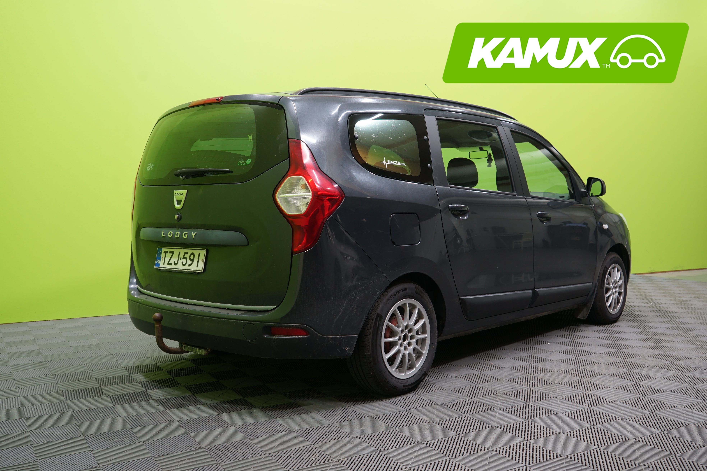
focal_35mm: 33
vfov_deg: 40.0
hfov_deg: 57.2
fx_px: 648
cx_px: 354
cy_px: 236
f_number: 5.6
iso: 400
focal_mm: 33
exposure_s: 1/20
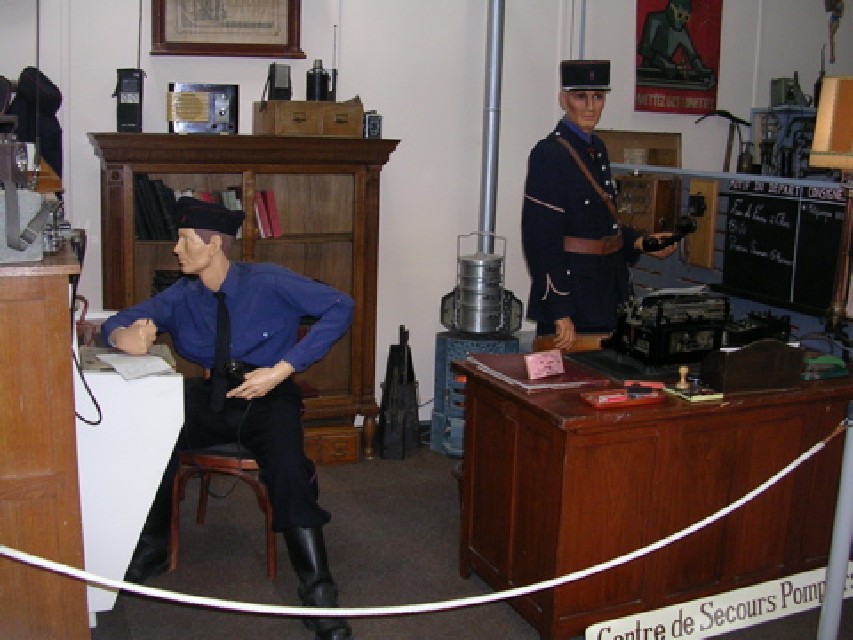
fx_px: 936
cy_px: 320
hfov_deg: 49.0
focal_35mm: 38
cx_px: 426
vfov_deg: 37.7
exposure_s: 1/60.1
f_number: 2.8
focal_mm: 5.8
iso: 109
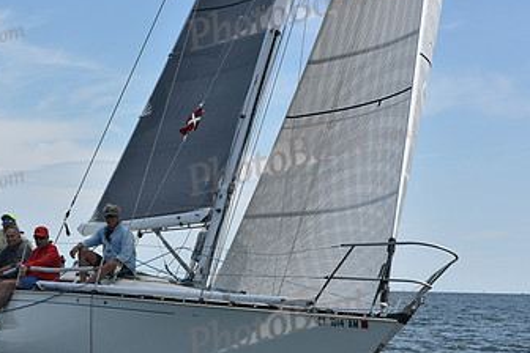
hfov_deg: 16.8
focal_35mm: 121
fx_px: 1781
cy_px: 259
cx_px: 107
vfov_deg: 11.3
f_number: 10
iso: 320
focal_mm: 70
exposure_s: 1/1000
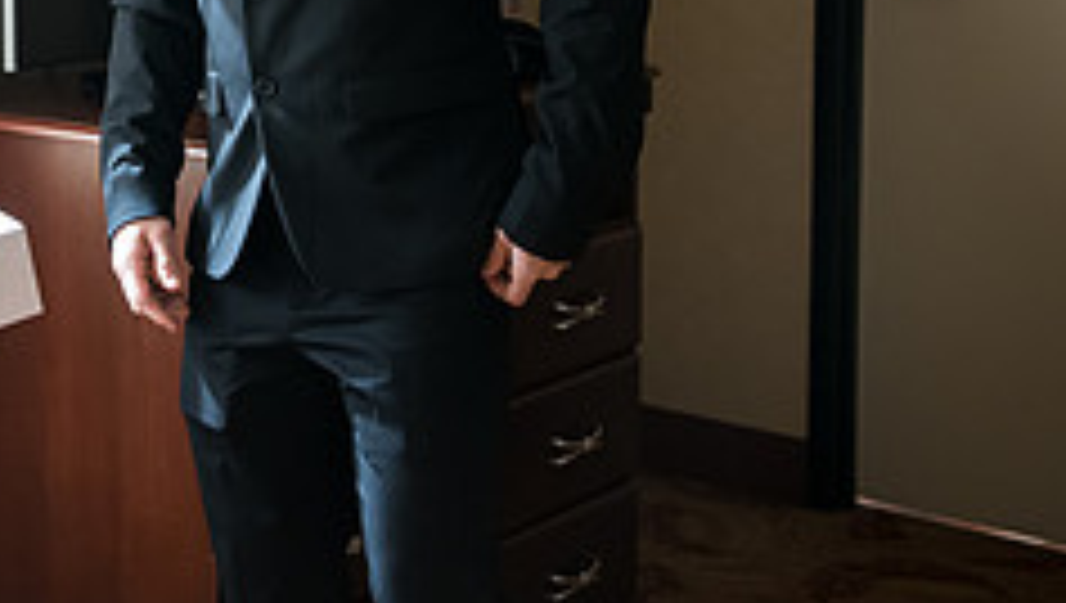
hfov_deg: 23.2
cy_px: -173
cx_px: -63
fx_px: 2462
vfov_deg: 13.5
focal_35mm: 87
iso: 2000
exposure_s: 1/320
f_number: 4
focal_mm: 34
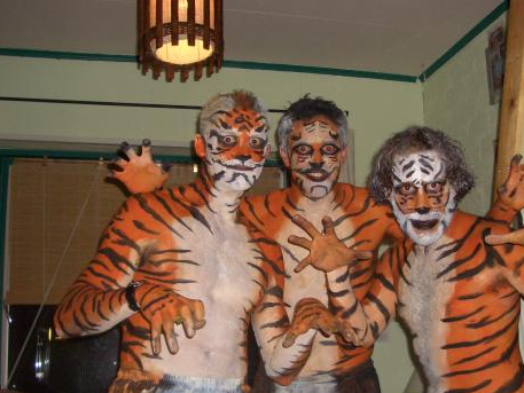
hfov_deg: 38.7
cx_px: 319
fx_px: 742
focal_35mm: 49
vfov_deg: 29.5
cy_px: 257
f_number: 2.6
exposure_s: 1/60
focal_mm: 5.8
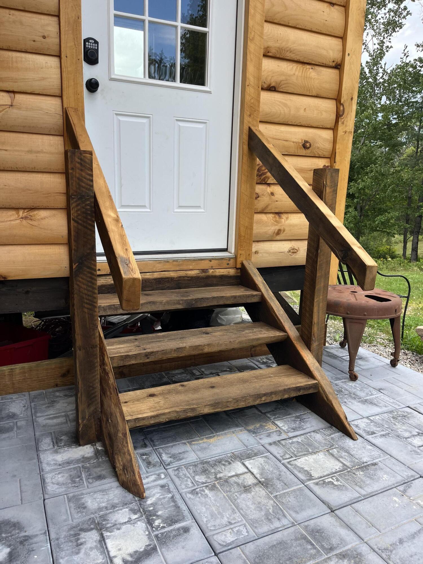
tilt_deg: -12.9
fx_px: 424
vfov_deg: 67.3
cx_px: 212
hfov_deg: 53.1
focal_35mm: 26
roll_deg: -1.3
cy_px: 282
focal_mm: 5.1
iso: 50
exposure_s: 1/661
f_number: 1.6
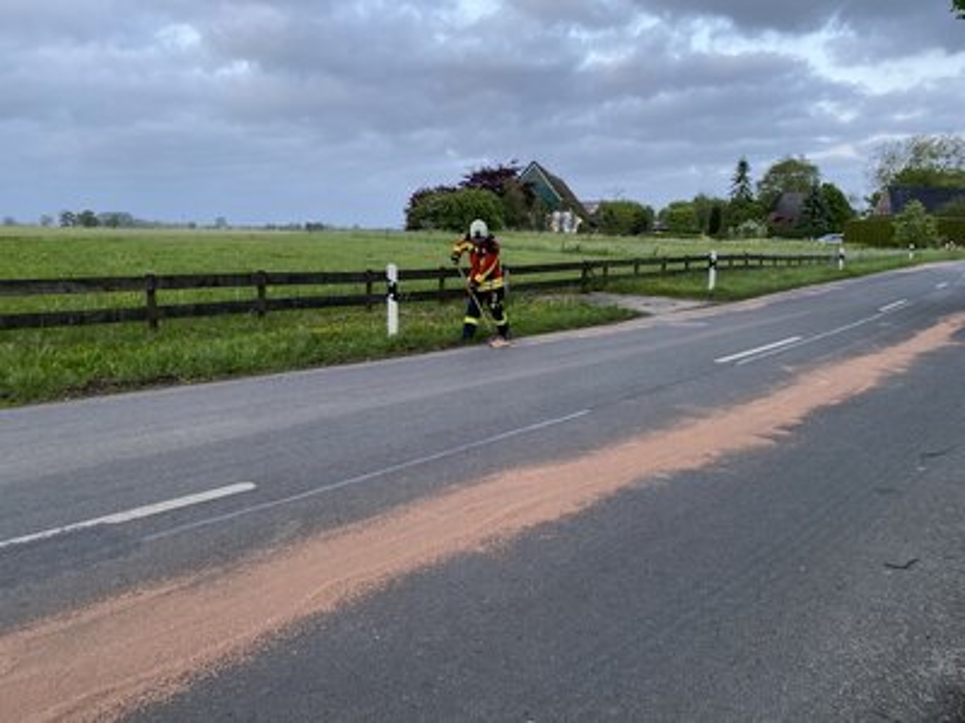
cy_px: 362
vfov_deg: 53.1
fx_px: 725
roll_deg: -2.5
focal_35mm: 26
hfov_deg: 67.3
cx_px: 482
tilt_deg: -11.6
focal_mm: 4.25
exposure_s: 1/107
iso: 125
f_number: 1.8
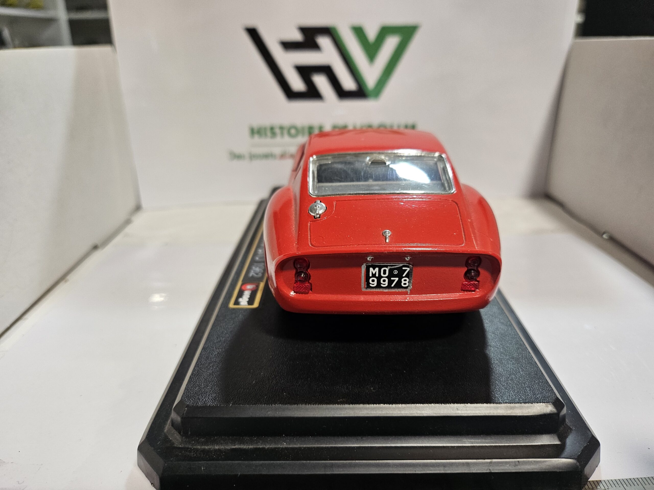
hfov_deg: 71.6
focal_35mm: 24
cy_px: 245
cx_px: 327
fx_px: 453
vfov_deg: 56.8
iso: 200
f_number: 1.8
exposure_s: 1/100
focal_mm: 5
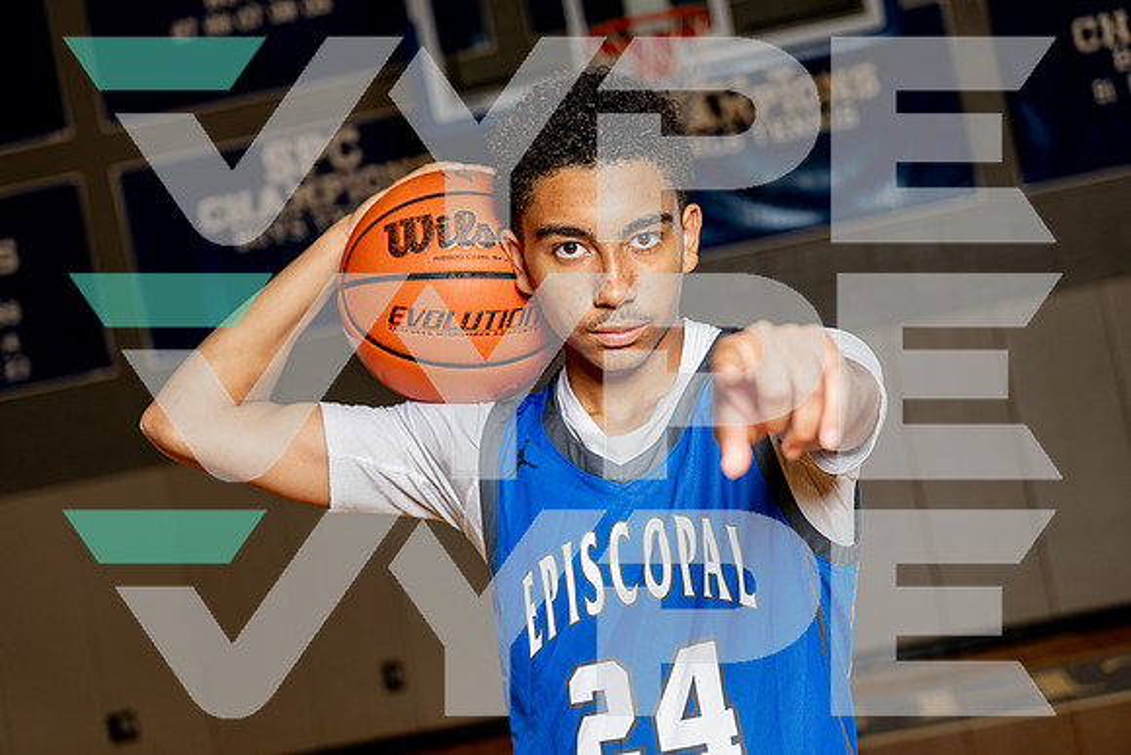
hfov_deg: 28.8
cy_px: 378
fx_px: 2200
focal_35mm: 70
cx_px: 566
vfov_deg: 19.5
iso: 250
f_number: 4
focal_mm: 70
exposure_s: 1/250
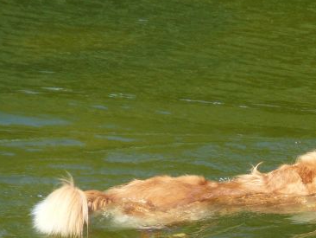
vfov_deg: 3.7
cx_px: 274
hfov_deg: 4.9
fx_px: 3654
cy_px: 183
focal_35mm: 400
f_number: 4.1
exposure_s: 1/320
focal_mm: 34.1
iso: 80
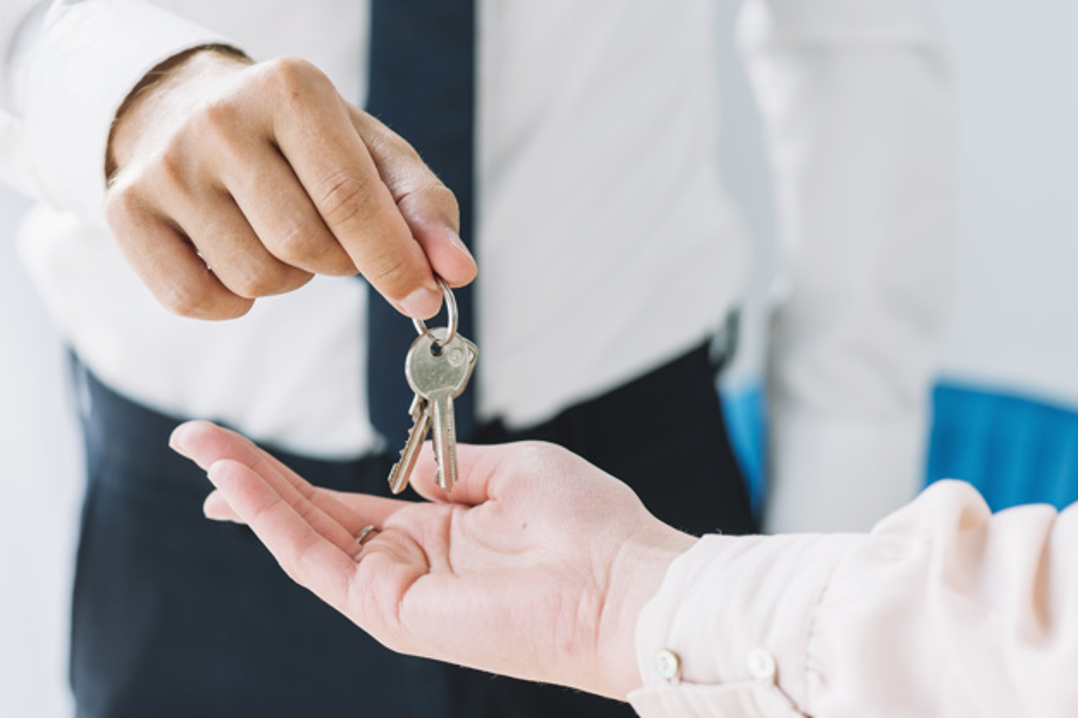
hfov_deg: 19.5
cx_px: 539
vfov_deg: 13.0
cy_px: 359
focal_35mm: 105
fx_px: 3143
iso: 250
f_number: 6.3
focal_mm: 105
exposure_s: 1/160
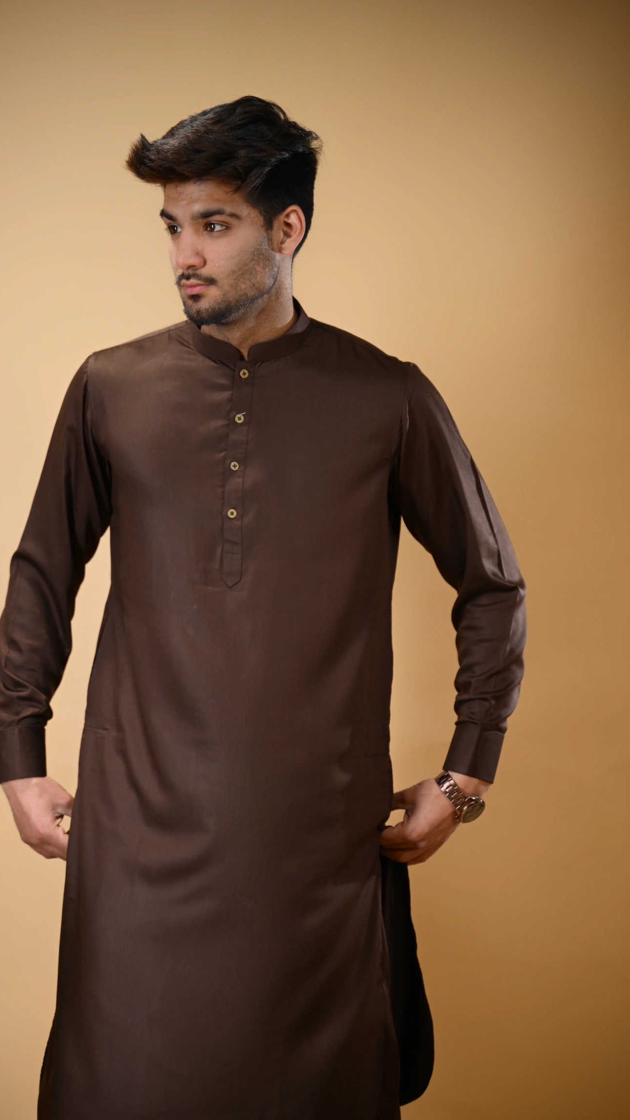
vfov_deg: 25.6
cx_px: 231
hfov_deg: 14.5
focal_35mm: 83
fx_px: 2465
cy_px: 620
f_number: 2.8
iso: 200
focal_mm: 71
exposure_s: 1/125
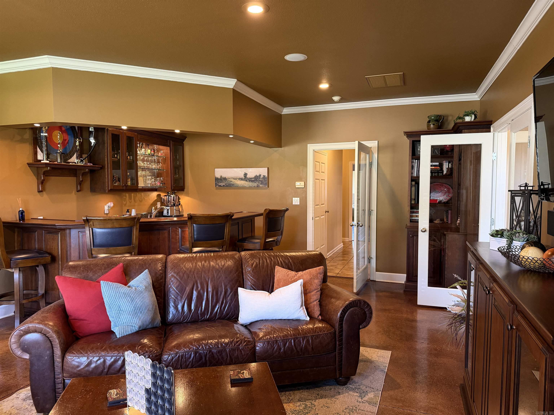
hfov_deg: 71.6
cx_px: 277
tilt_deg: -3.4
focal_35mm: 24
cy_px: 208
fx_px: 384
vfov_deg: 56.8
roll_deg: +0.4
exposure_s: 1/60
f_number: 1.78
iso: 320
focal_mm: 6.76
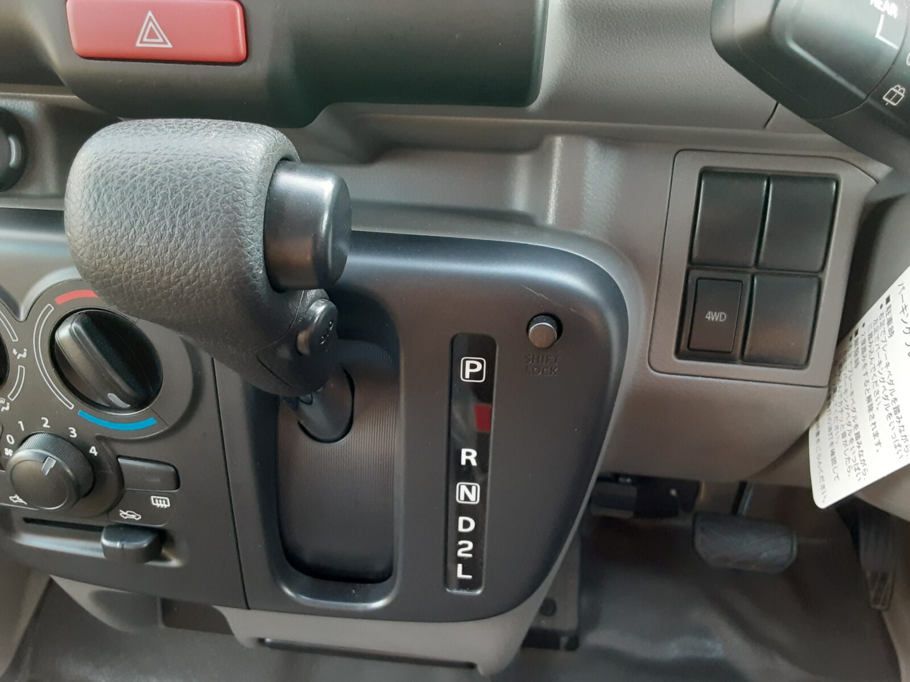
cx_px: 455
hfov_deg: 65.3
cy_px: 341
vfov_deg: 51.4
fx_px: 710
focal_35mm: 27
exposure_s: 1/33
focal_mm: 2.91
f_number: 1.9
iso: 250
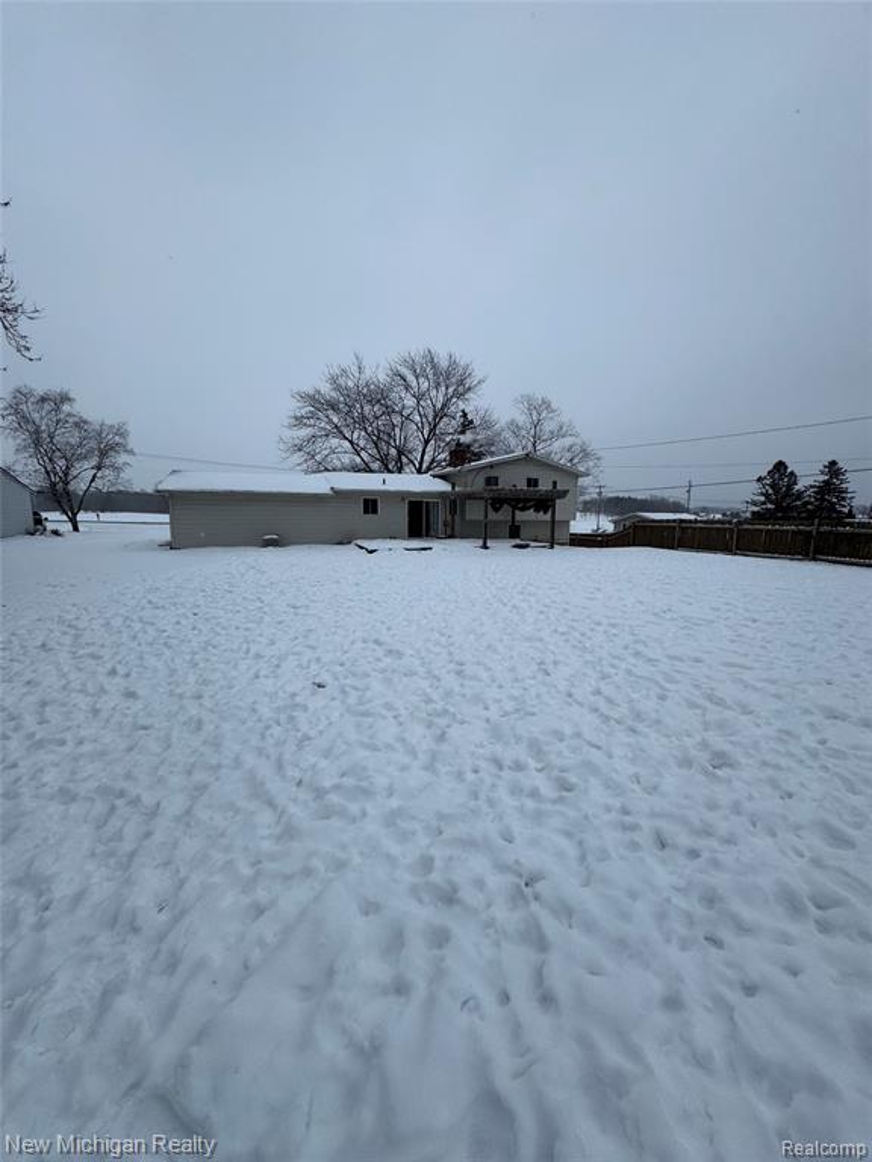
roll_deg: +0.7
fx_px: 470
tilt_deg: -6.0
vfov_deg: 102.1
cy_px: 581
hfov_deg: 85.7
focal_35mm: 14
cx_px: 436
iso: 50
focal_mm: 2.22
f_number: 2.2
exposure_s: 1/2273
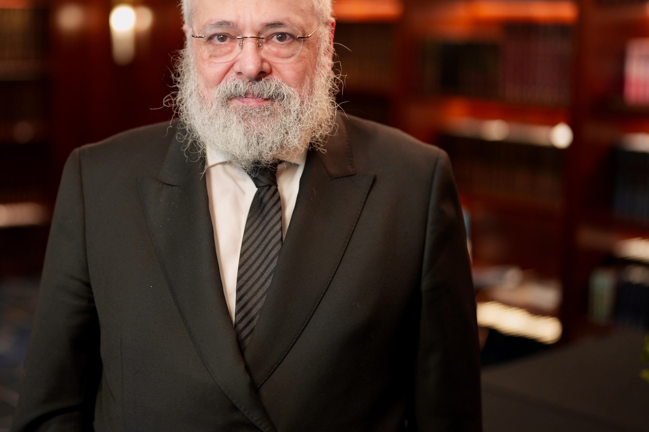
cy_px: 158
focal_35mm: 67
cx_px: 236
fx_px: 1208
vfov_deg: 20.3
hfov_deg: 29.9
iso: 250
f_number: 1.4
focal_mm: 50
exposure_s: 1/50
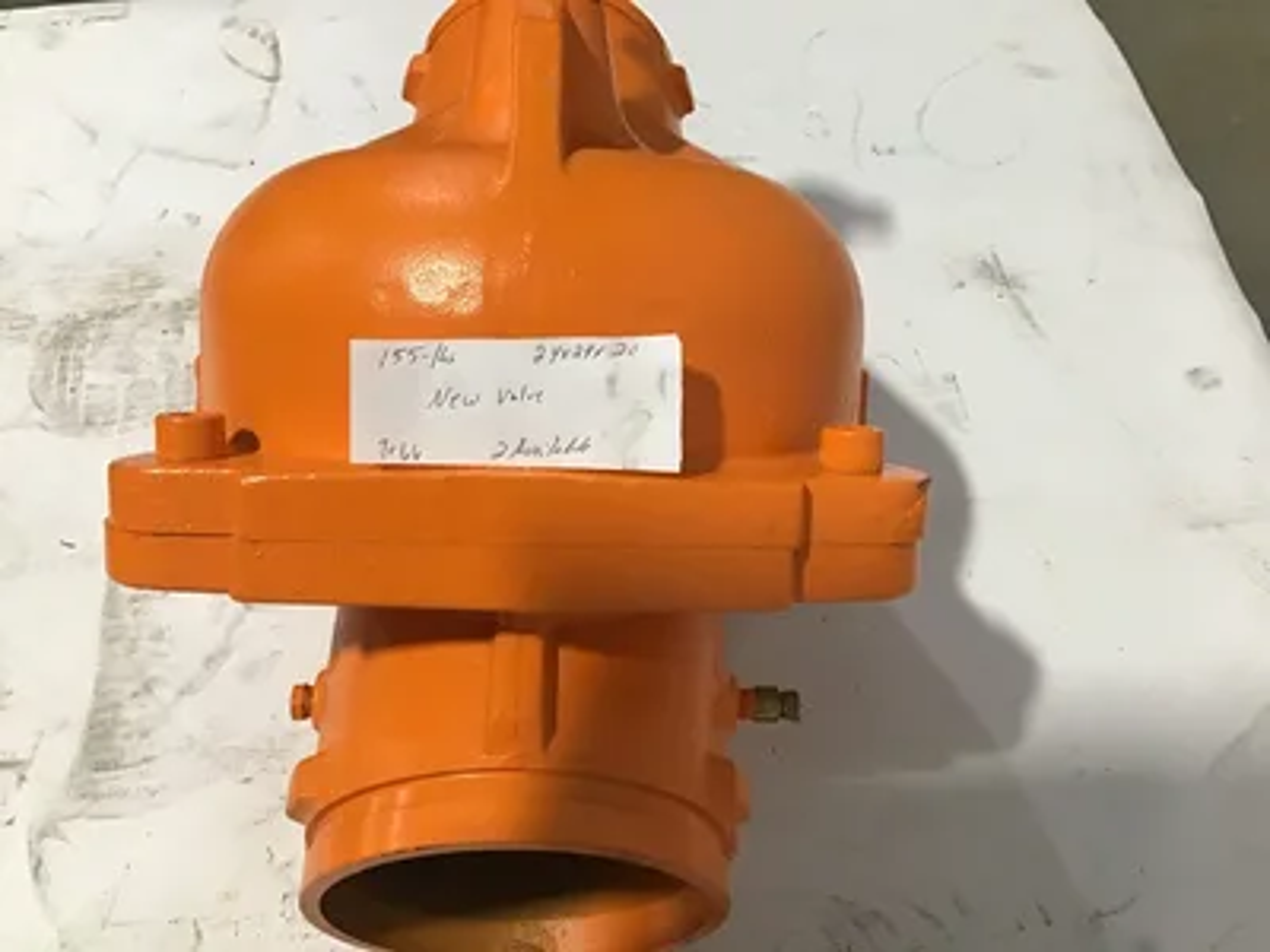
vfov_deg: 45.4
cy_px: 476
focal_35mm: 31
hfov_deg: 58.4
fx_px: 1137
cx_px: 635
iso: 160
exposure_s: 1/30
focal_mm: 3.3
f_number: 2.4
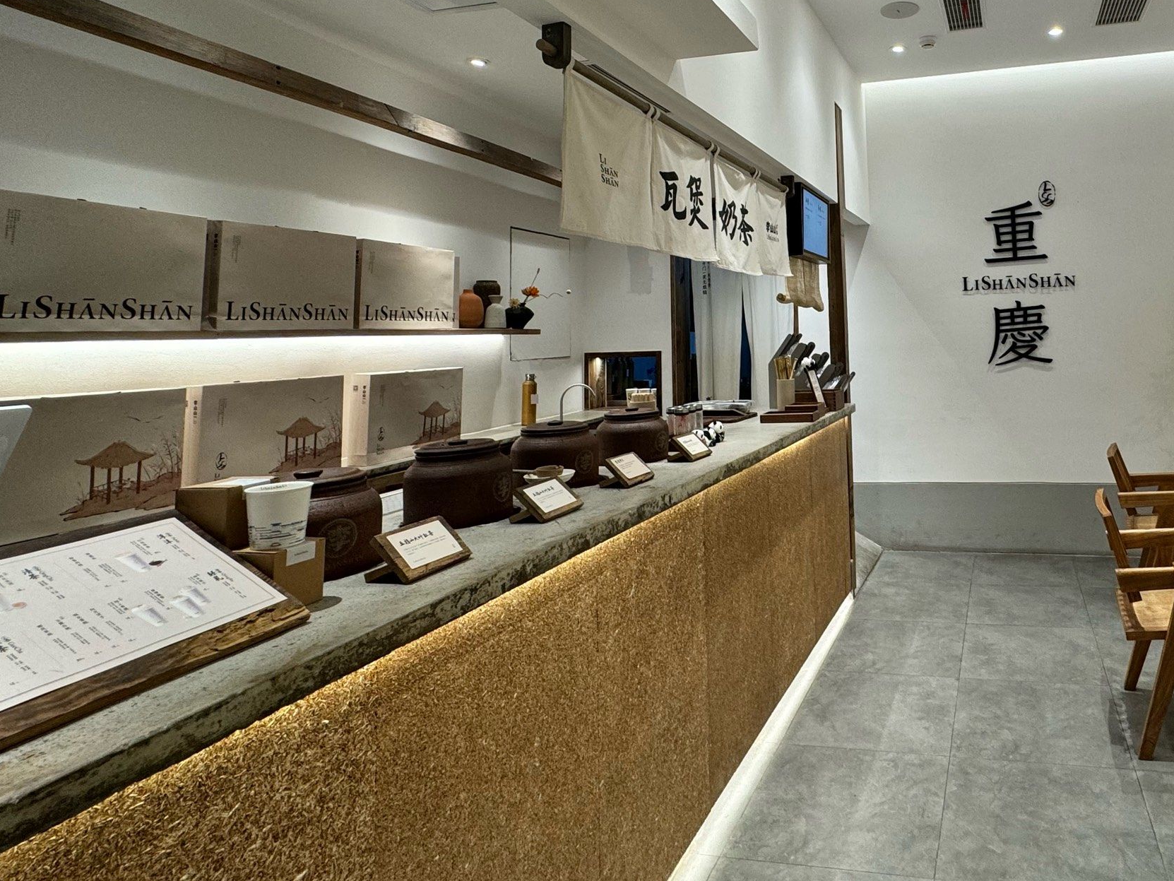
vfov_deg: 57.3
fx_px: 780
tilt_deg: +5.1
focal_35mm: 23
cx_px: 850
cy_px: 276
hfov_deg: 70.0
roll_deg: +2.5
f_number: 2.2
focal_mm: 2.22
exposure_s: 1/90
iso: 125
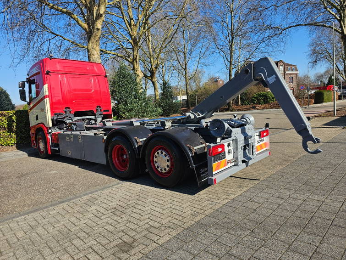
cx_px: 173
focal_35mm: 23
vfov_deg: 58.9
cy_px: 130
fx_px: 230
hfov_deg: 73.9
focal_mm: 6.3
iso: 10
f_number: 1.7
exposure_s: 1/551
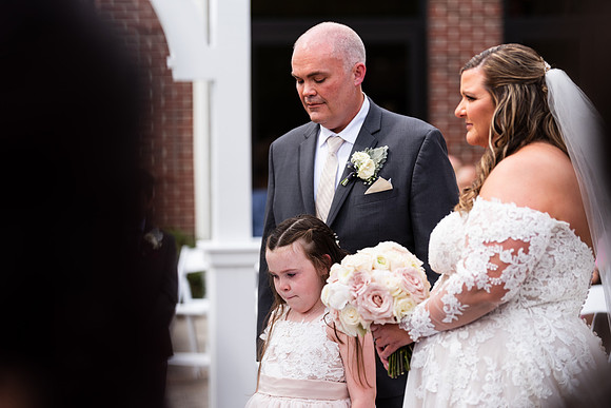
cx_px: 306
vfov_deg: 10.6
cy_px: 204
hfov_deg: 15.8
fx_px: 2207
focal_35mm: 130
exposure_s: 1/640
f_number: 2.8
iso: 64
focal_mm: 130
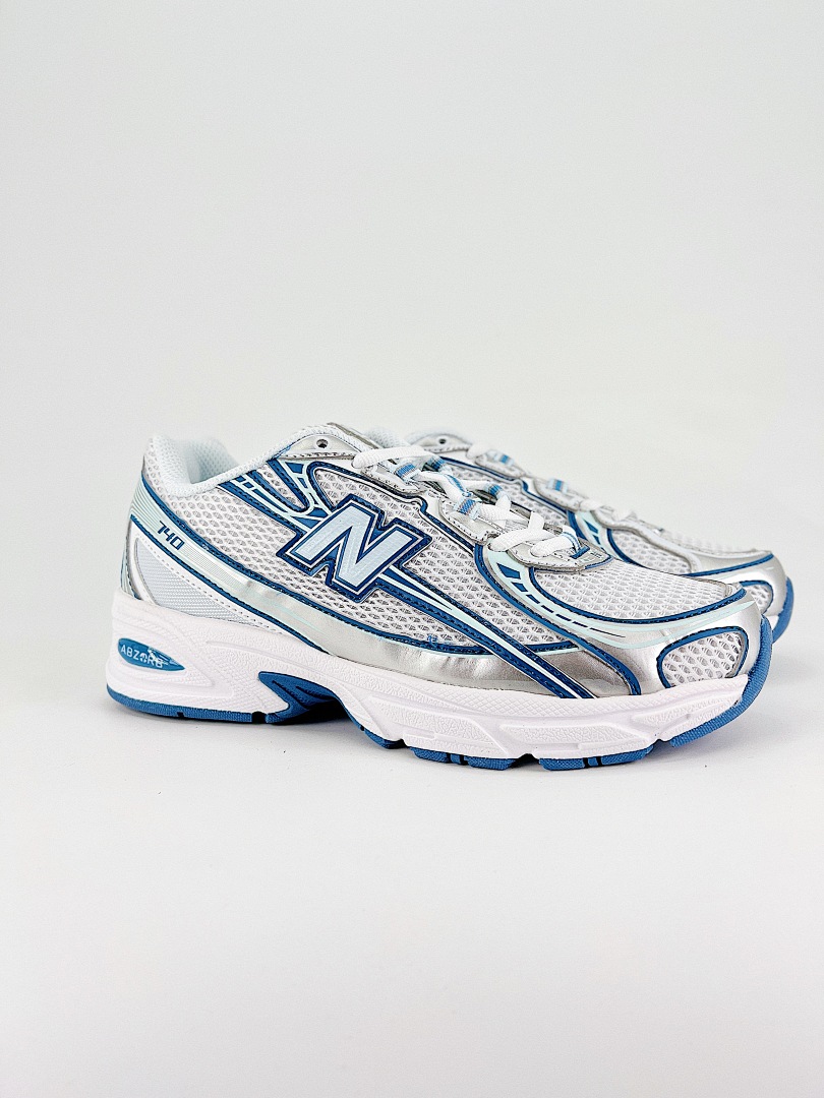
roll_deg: +1.3
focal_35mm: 26
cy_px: 549
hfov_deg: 53.1
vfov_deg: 67.3
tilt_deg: -7.6
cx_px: 412
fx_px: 825
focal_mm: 5.7
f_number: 1.5
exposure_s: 1/1135
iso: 50
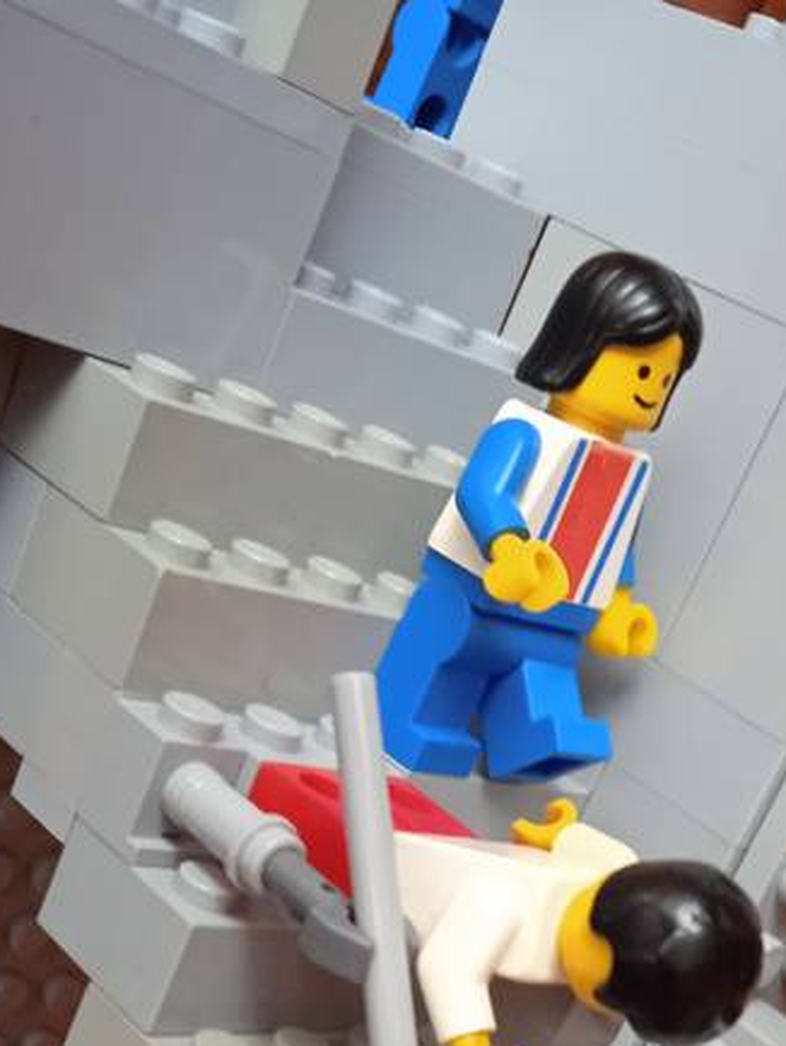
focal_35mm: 58
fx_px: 1754
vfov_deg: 31.0
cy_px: 1027
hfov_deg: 25.2
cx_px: 435
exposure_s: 1/20
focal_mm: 3.43
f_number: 2.2
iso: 803
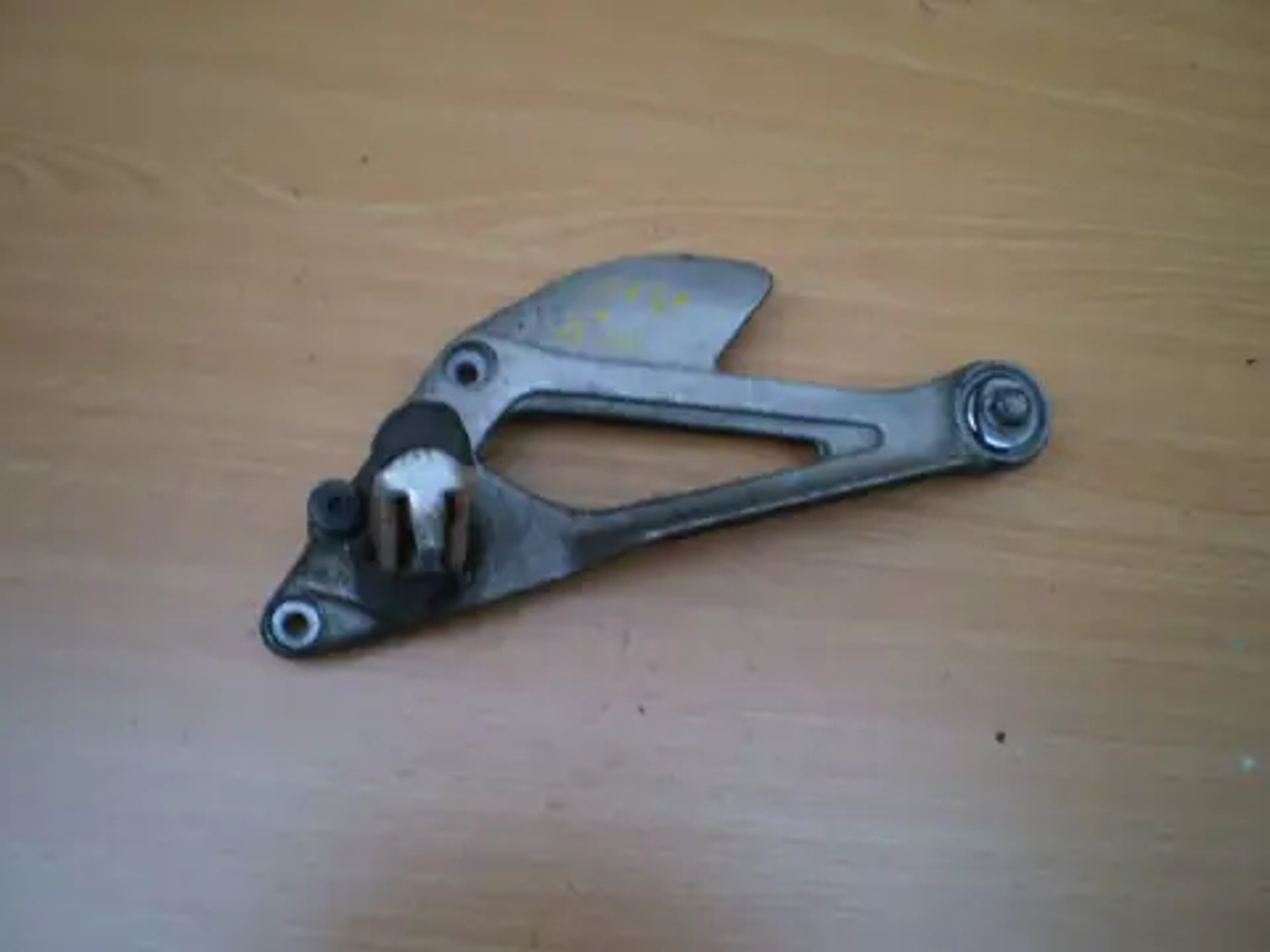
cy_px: 476
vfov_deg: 39.7
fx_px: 1321
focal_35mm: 36
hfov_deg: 51.4
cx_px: 635
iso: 100
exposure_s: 1/30
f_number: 3.1
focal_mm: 6.3
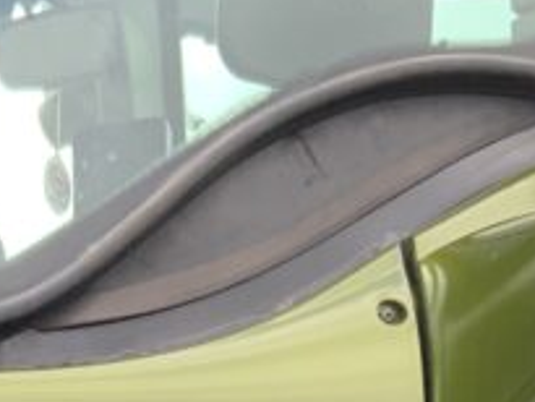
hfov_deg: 13.4
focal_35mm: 145
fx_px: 2242
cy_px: 888
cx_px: -42
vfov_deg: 9.4
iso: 20
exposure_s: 1/122
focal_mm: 3
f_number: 1.8
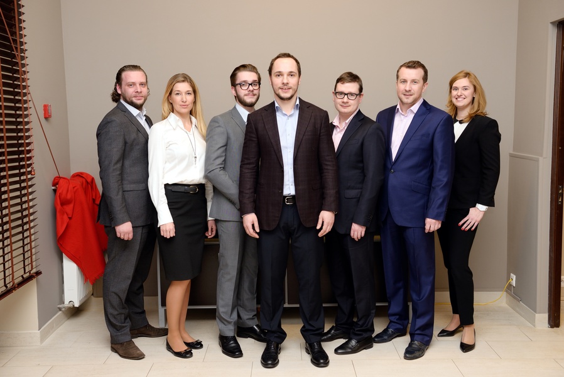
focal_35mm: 40
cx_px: 282
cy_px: 188
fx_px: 627
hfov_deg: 48.4
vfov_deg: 33.4
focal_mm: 40
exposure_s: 1/60
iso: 400
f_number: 4.8
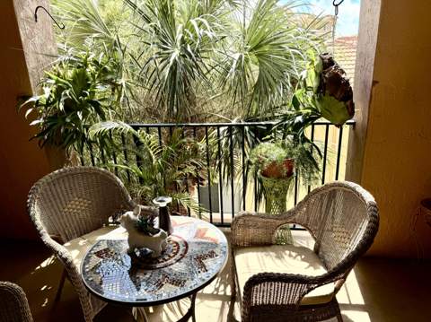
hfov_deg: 71.7
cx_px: 216
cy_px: 161
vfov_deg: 56.7
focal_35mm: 24
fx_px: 299
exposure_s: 1/715
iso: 80
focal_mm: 6.76
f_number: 1.78
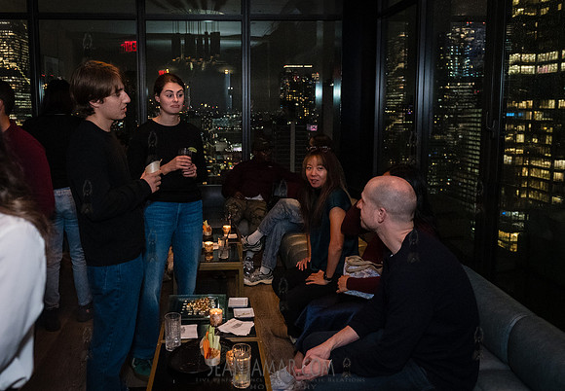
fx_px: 475
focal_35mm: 30
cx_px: 236
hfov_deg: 61.2
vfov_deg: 44.7
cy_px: 162
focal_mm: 24
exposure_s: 1/320
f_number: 3.5
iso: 12800
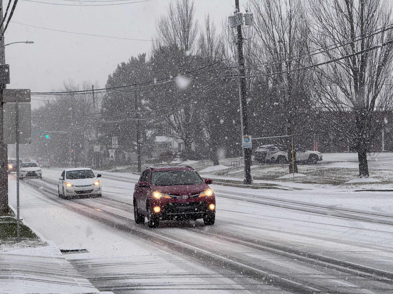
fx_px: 1362
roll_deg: +0.4
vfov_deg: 12.3
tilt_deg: +0.8
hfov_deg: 16.4
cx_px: 196
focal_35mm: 120
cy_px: 147
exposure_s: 1/118
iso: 50
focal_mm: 15.66
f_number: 2.8
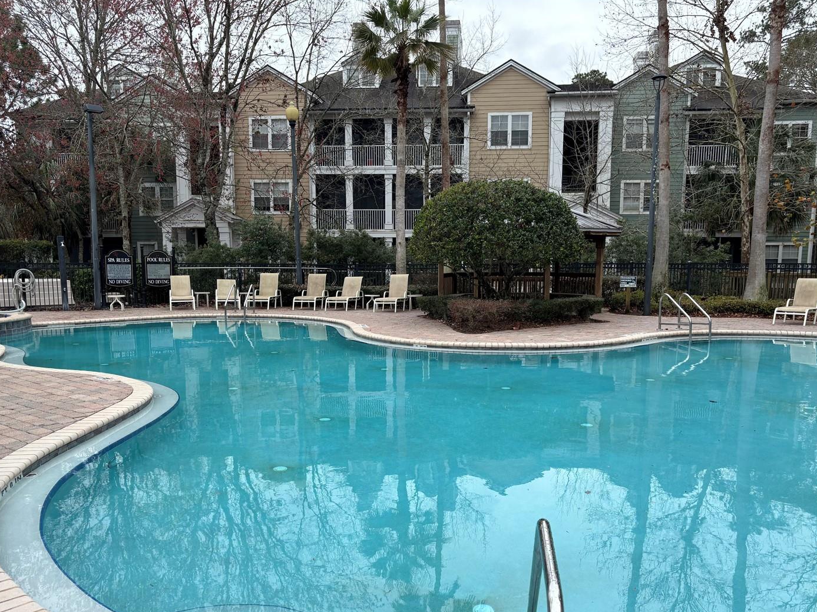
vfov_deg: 46.7
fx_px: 708
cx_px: 410
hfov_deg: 60.0
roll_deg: -0.1
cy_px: 348
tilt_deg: -8.5
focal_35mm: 30
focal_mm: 5.96
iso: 50
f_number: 1.6
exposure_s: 1/1567
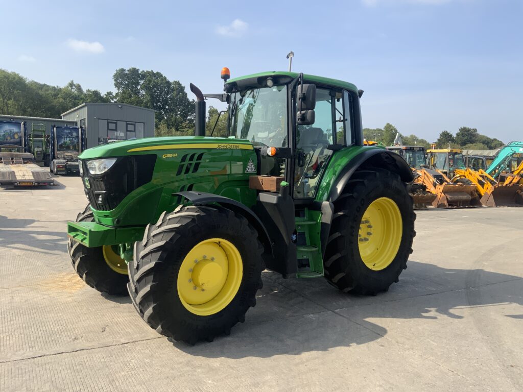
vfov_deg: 48.2
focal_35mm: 29
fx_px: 438
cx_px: 262
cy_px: 196
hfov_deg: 61.7
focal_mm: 3
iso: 16
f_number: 1.8
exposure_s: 1/1342
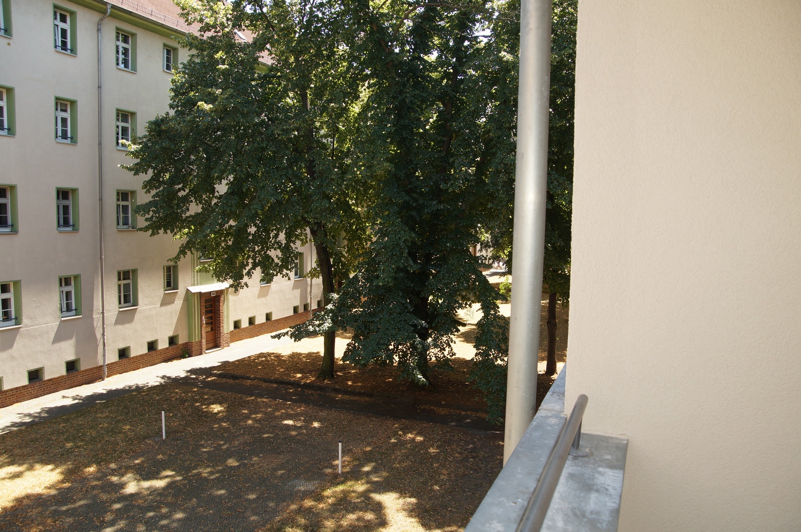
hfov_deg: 67.4
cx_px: 400
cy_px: 266
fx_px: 600
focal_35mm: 27
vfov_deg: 47.8
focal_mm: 18
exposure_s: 1/100
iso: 100
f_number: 5
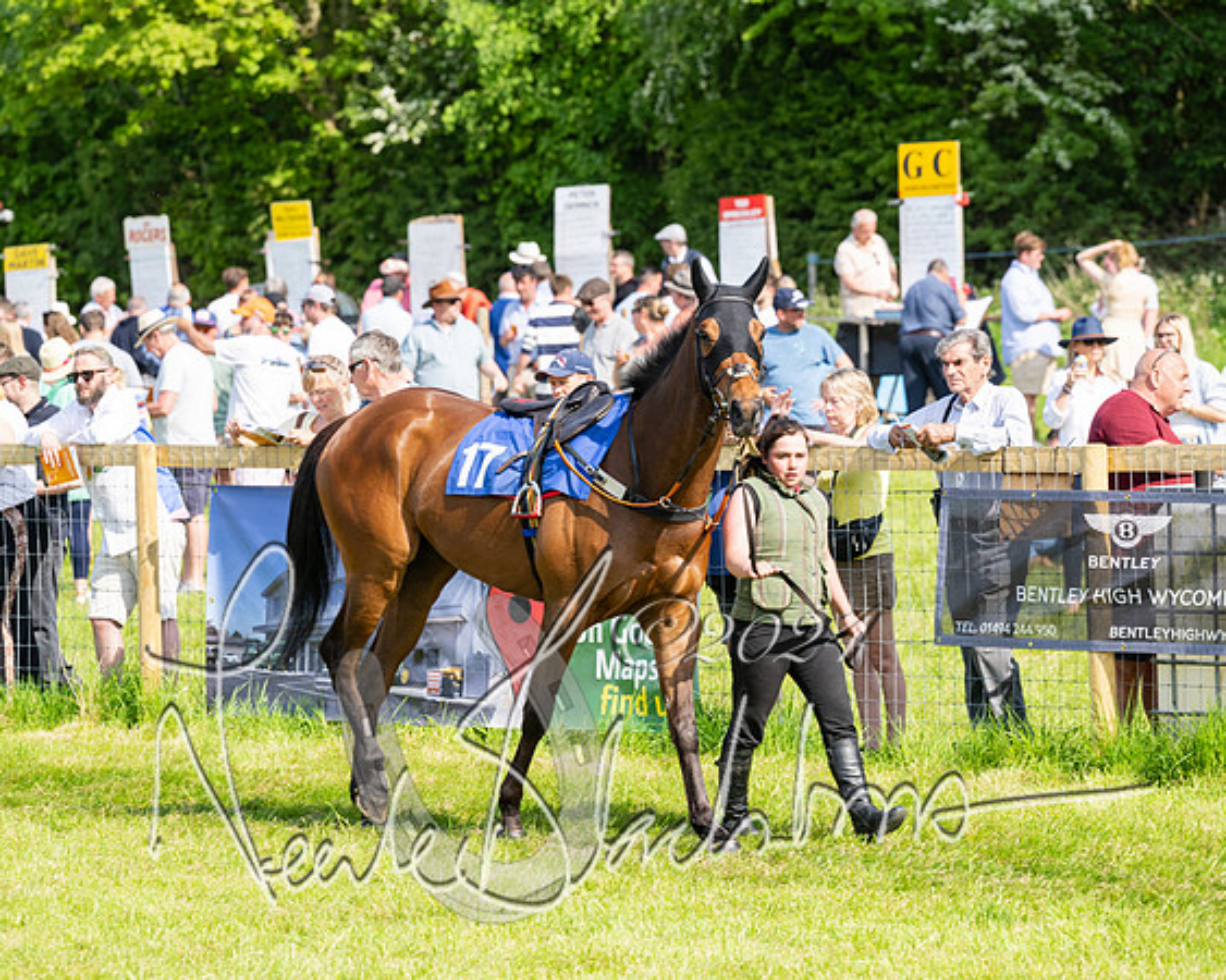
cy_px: 490
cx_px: 613
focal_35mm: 180
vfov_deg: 8.6
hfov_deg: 10.7
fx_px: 6539
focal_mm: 160
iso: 200
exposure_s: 1/800
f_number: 5
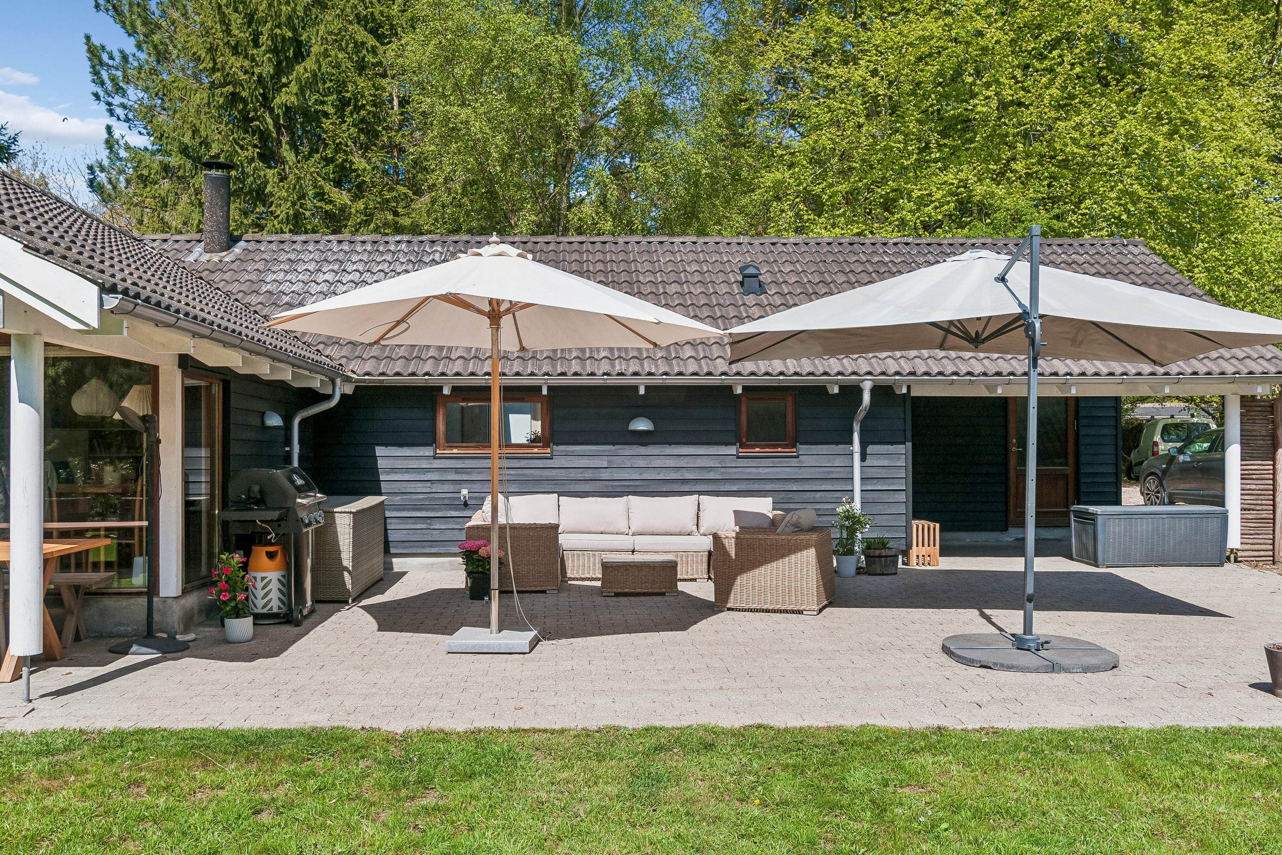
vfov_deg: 43.6
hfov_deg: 61.9
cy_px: 428
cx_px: 641
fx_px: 1068
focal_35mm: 30
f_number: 10
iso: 200
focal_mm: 20
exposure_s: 1/400
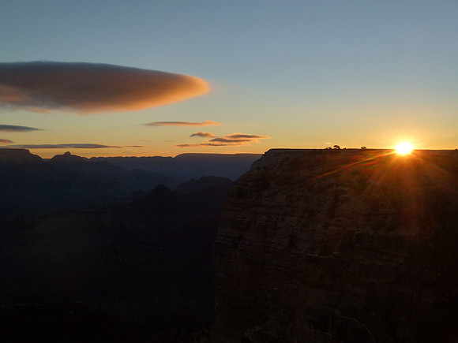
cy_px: 172
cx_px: 229
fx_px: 542
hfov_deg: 45.8
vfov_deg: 35.1
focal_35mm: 41
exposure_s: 1/640
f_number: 3.9
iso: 160
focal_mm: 7.4
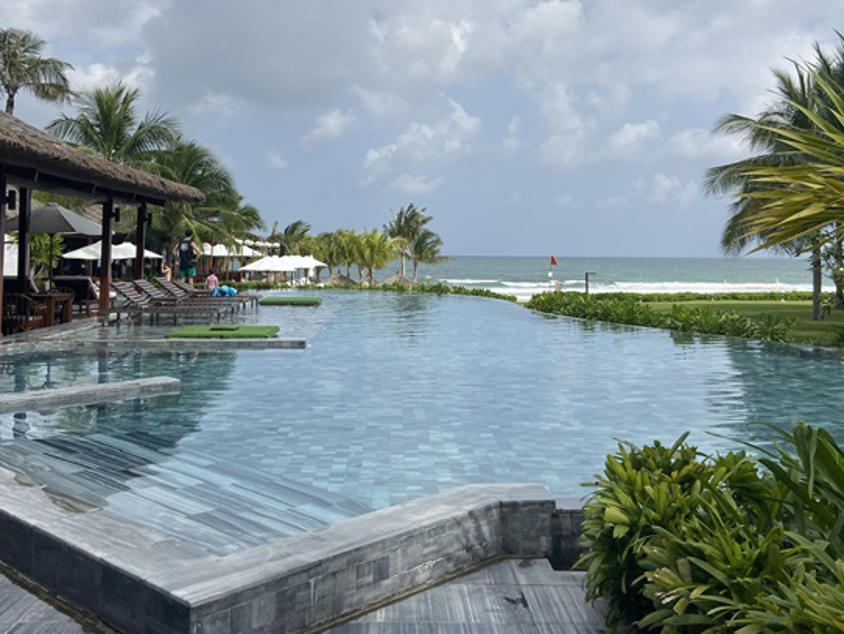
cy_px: 231
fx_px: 878
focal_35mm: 36
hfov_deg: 51.2
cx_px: 375
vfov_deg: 39.4
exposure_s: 1/3623
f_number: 1.8
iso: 32
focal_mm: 4.25
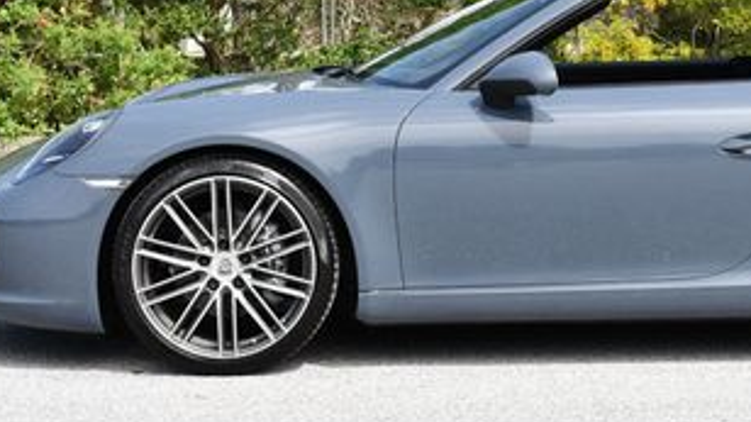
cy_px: 2
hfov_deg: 17.4
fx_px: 2429
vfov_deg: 9.9
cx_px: 632
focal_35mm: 122
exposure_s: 1/250
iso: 180
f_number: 8
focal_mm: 28
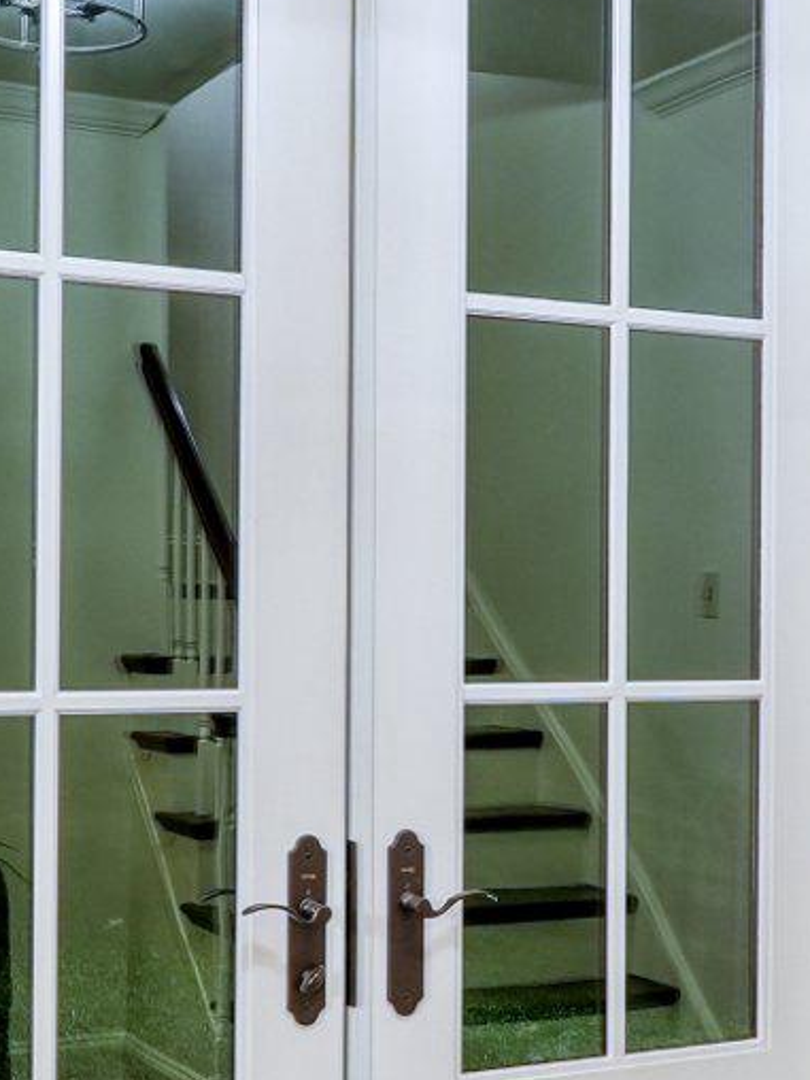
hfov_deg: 23.6
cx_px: 500
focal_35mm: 62
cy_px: 637
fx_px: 1934
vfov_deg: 31.1
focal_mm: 16
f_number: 9
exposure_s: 1/3
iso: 800
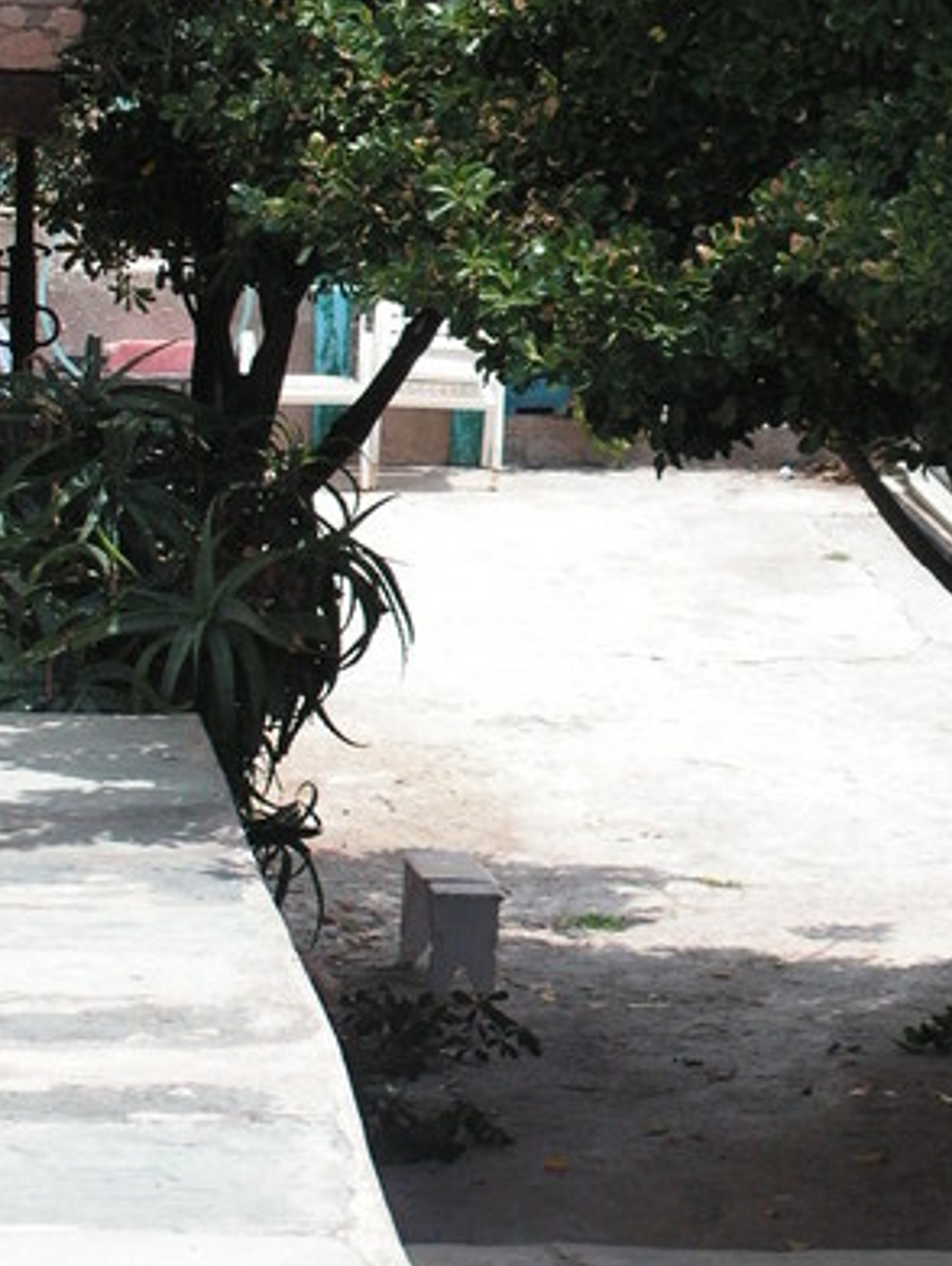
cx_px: 868
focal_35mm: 139
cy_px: 149
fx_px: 5089
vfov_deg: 14.1
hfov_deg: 10.6
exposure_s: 1/500
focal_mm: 11.4
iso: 64
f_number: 3.3
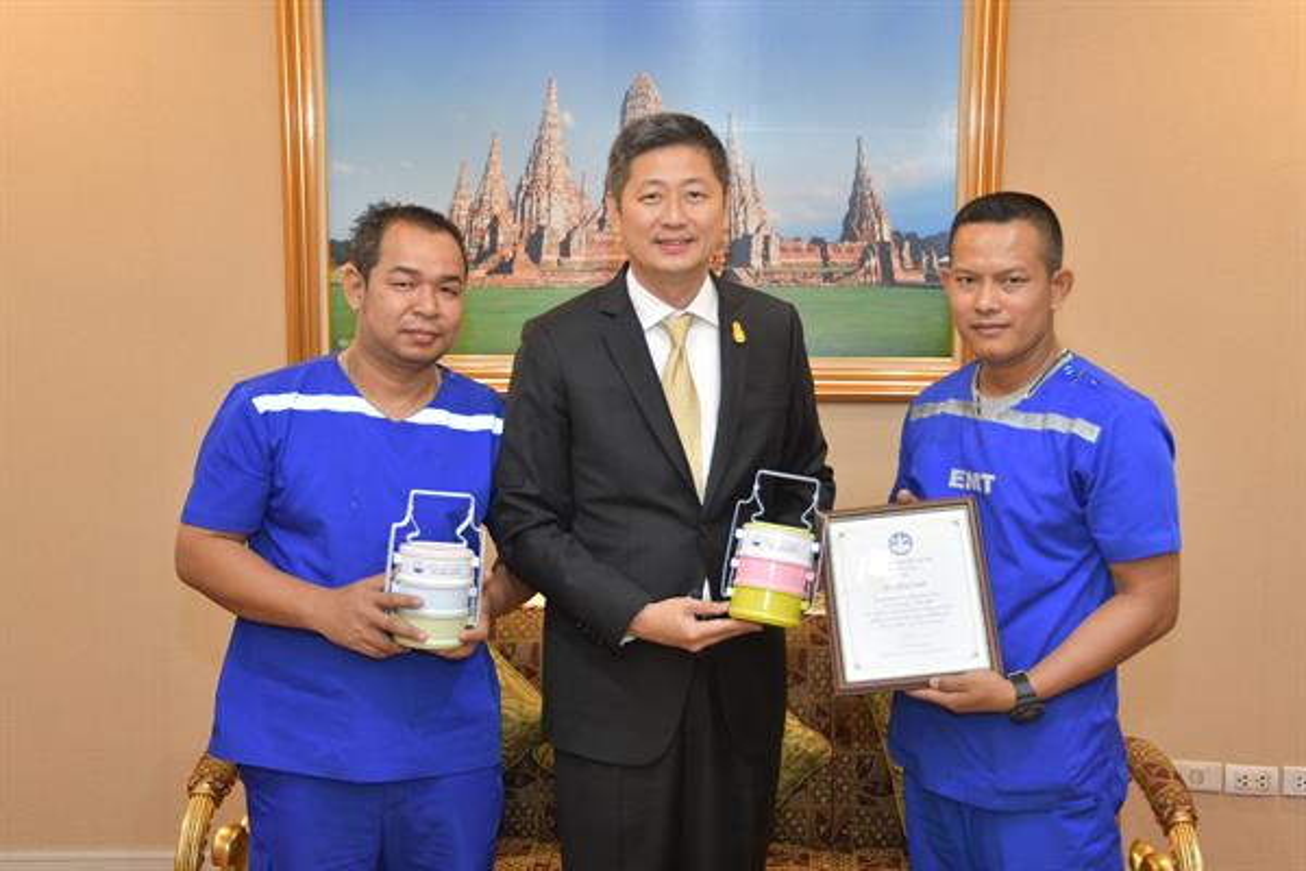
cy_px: 436
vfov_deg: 26.0
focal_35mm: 52
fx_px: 1886
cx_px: 653
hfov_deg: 38.2
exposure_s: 1/80
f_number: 4.8
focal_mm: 52
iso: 2000
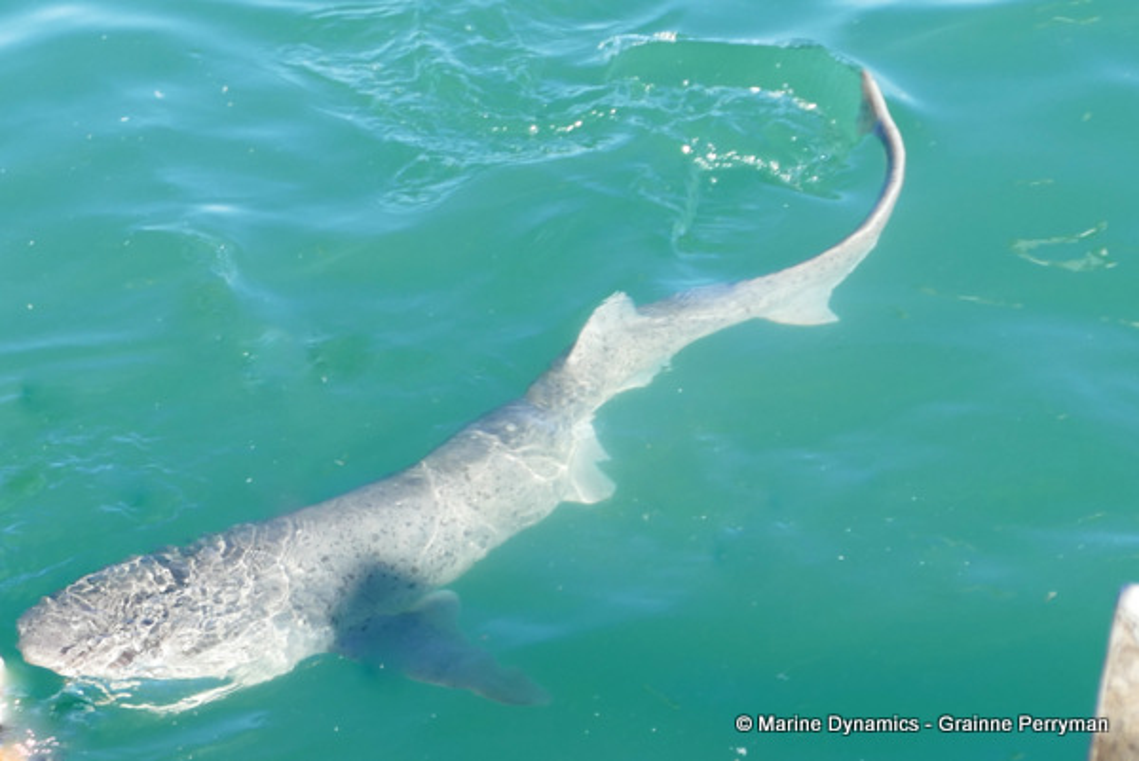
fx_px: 1551
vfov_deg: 27.6
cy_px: 380
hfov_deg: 40.3
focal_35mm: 49
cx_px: 570
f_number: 3.3
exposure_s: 1/500
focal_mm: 17.83
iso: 125
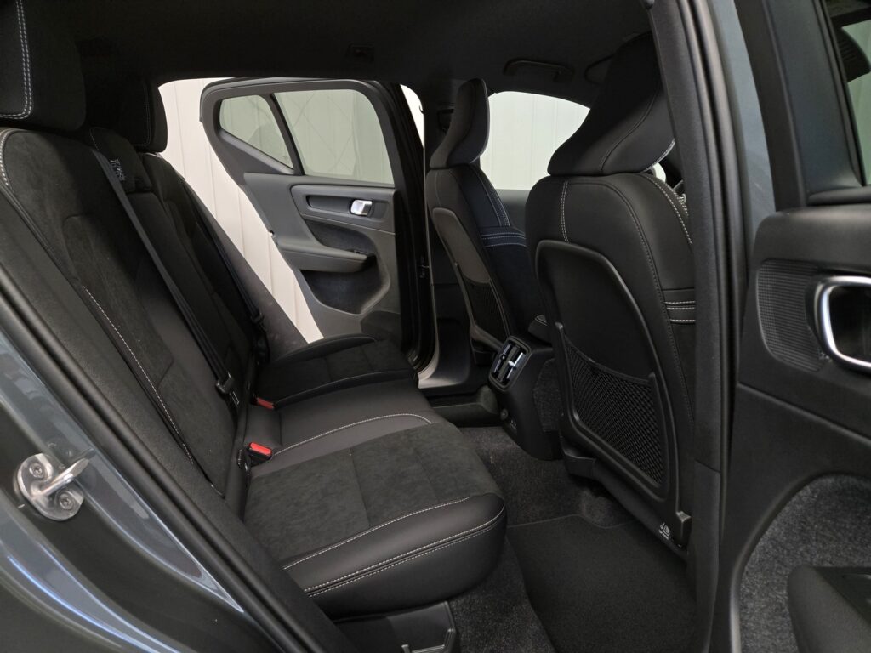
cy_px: 326
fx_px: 579
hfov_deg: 73.9
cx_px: 436
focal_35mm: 23
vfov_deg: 58.9
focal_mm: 5.4
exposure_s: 1/100
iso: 400
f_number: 1.8
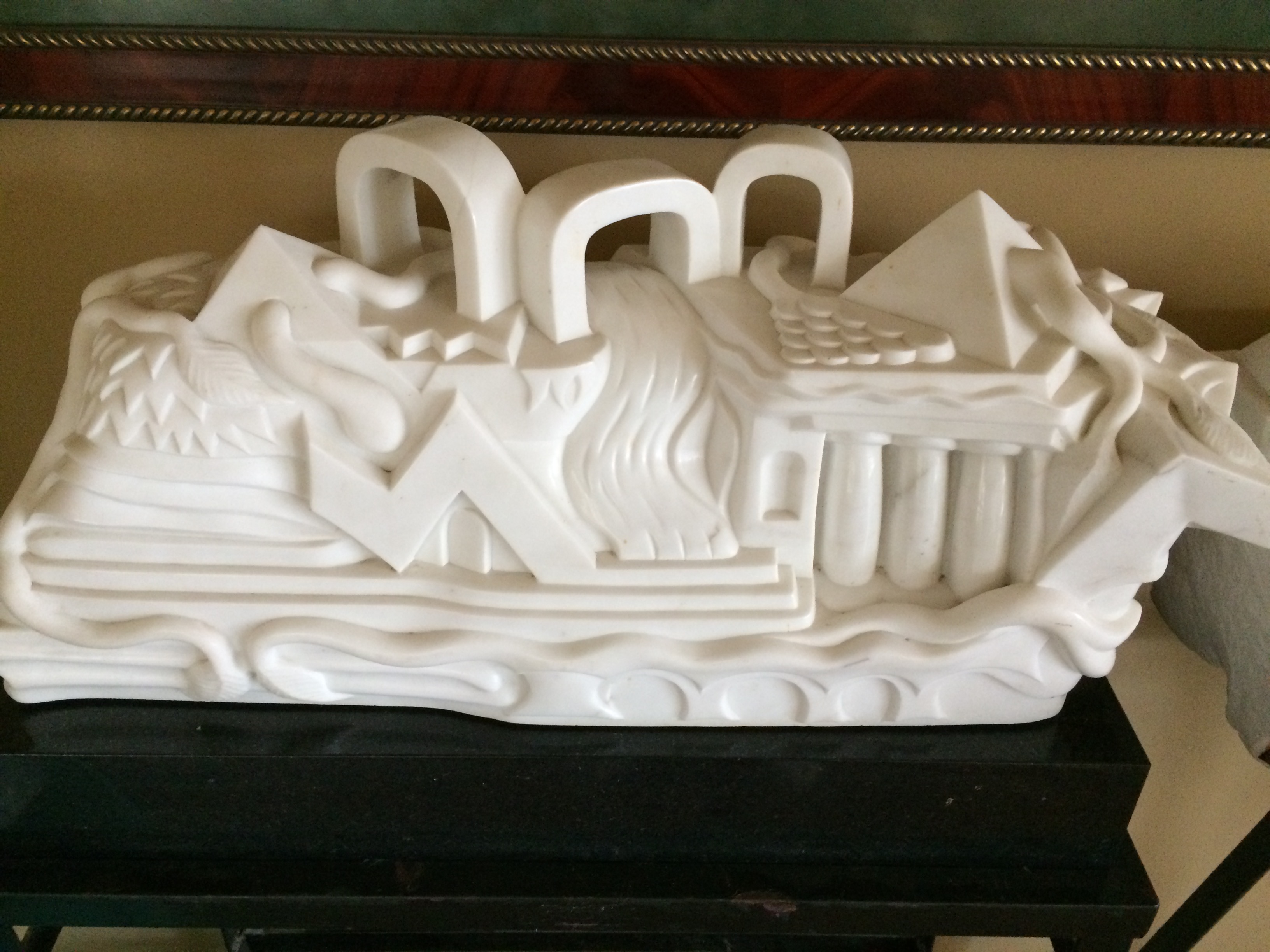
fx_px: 1064
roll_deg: +0.9
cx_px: 635
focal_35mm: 29
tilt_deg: -33.7
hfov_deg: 61.7
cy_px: 476
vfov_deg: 48.2
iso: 320
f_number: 2.2
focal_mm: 4.15
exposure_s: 1/30
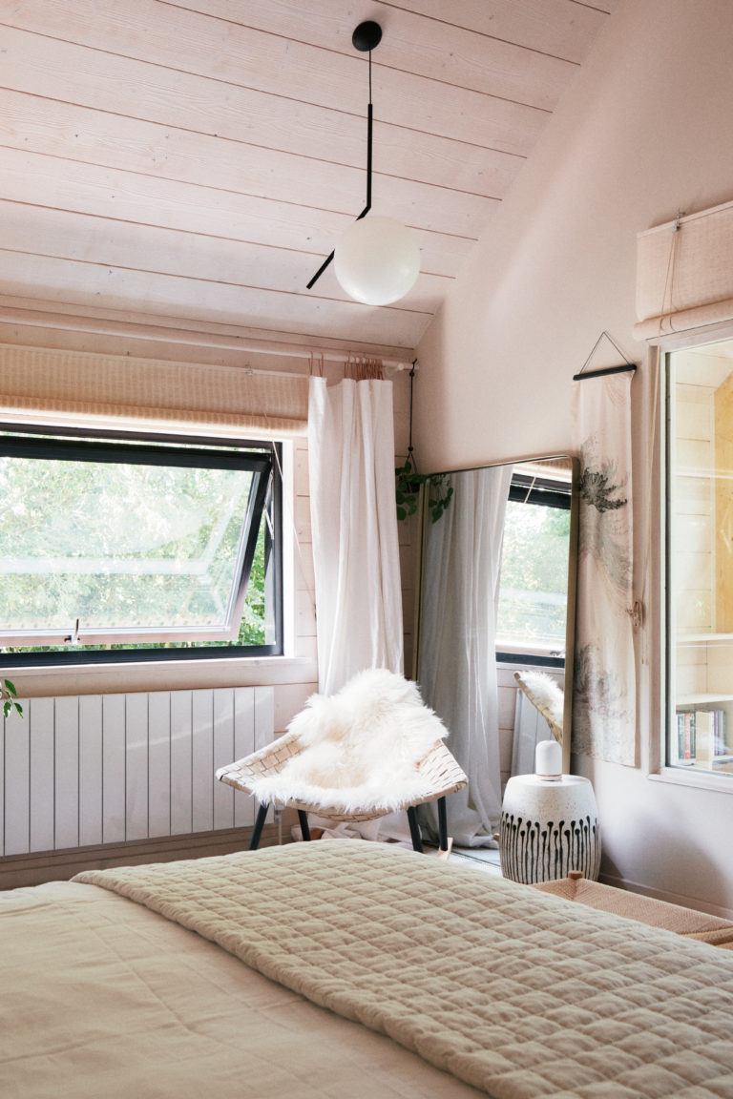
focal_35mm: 39
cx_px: 366
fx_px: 1191
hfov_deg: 34.2
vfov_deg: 49.6
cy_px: 550
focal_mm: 25.7
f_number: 5.6
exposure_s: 1/60
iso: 640
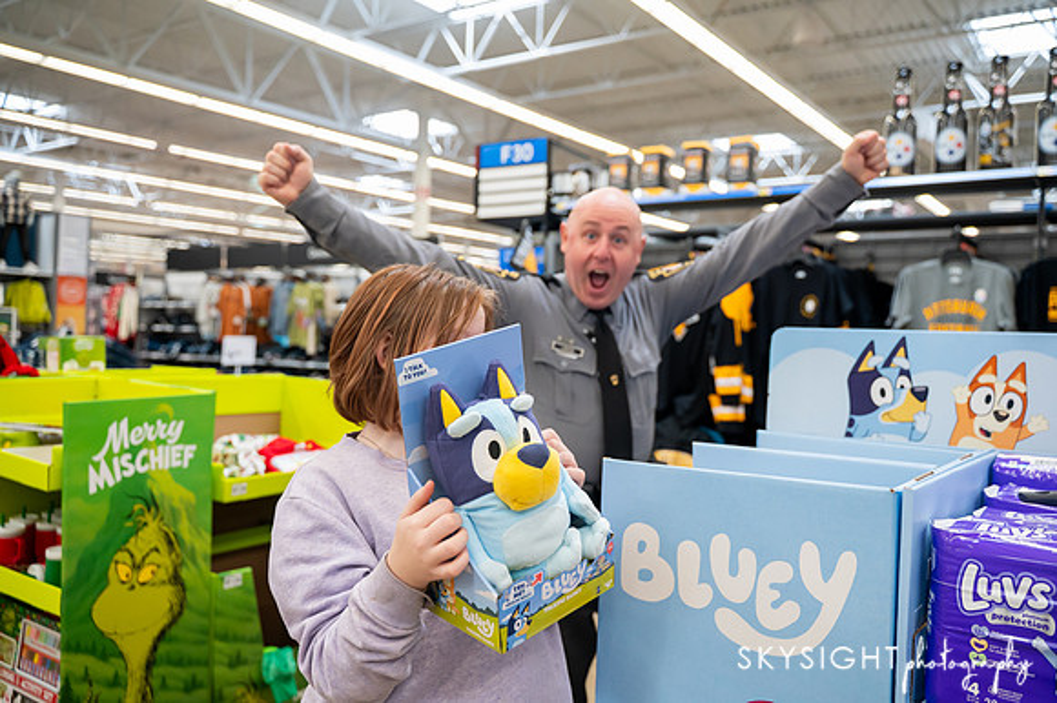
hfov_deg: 63.9
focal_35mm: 29
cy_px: 351
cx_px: 534
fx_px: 847
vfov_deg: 45.1
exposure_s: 1/500
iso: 2000
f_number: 2.8
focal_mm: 28
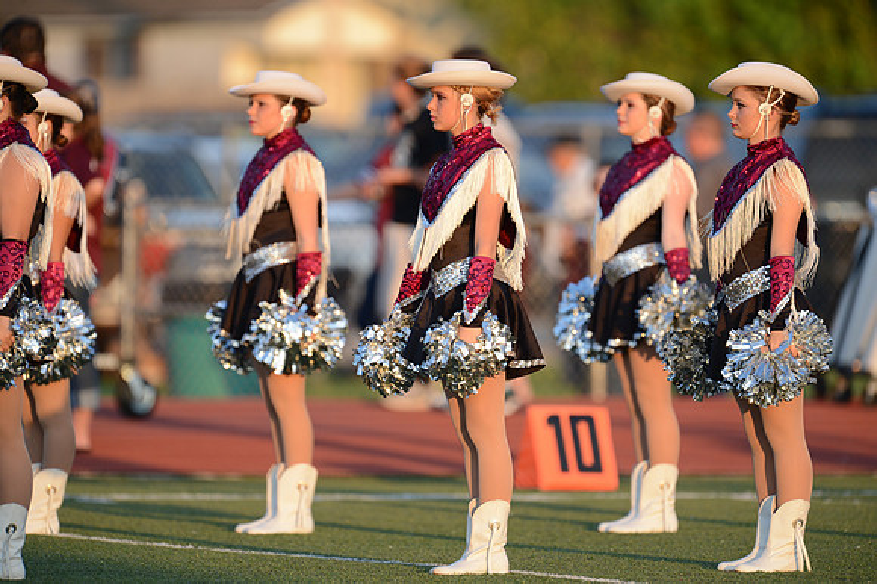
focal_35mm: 550
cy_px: 292
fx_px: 13390
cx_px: 438
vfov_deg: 2.5
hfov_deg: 3.8
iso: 800
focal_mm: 550
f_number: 4
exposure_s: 1/1250
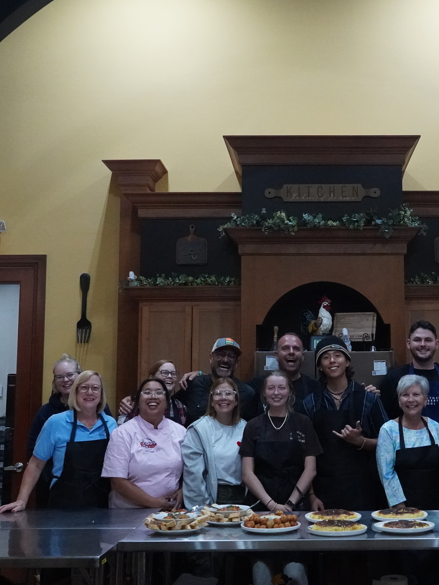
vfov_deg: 41.5
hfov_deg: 31.2
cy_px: 291
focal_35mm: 46
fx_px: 773
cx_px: 321
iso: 6400
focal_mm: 21
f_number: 5.6
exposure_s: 1/200
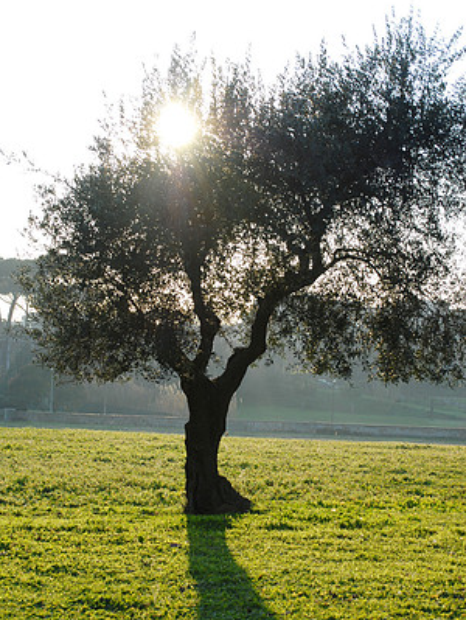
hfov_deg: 16.5
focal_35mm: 90
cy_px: 329
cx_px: 233
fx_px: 1605
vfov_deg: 21.9
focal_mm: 55
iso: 200
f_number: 8
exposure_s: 1/180
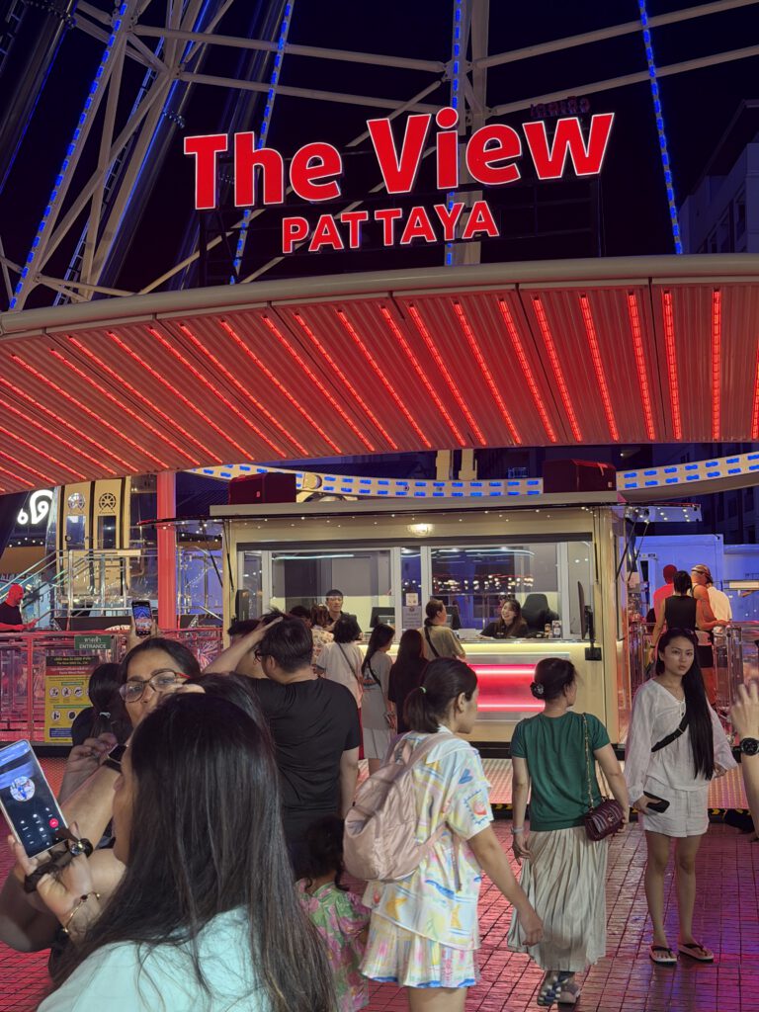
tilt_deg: +4.0
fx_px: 1403
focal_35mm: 48
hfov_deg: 30.3
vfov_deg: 39.7
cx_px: 380
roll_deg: +1.3
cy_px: 506
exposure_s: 1/50
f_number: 1.78
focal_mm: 6.76
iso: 160
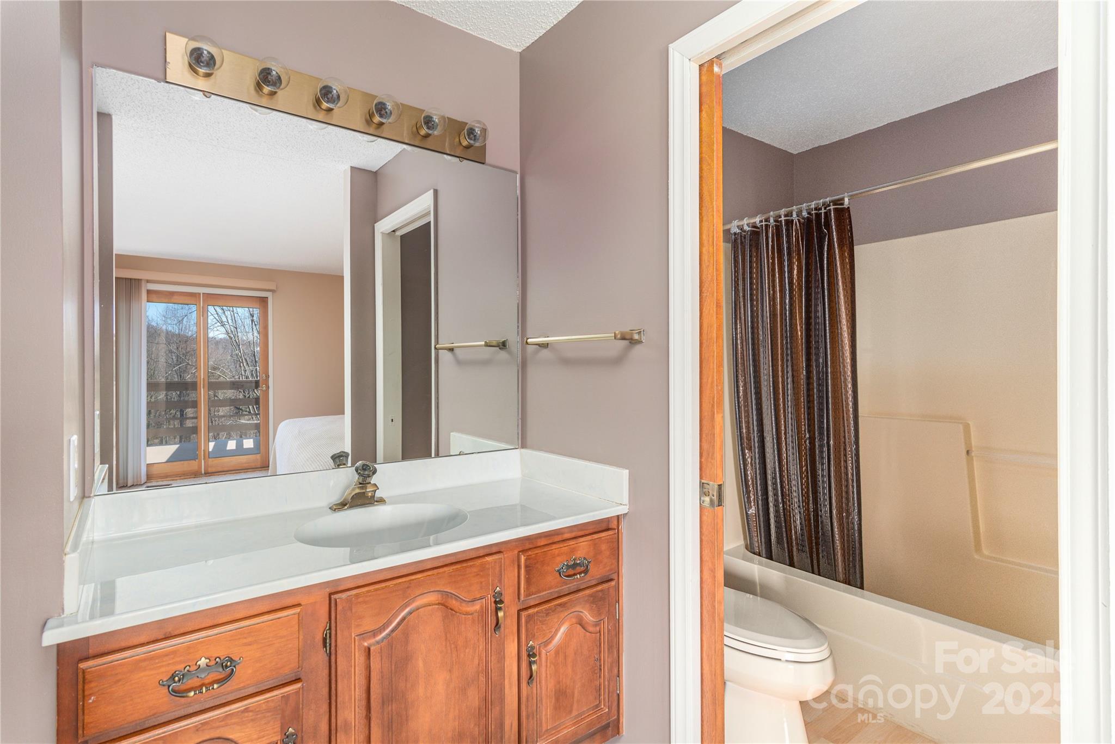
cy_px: 372
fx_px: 527
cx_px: 558
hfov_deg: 93.3
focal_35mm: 17
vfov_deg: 70.5
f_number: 7.1
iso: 320
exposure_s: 1/50
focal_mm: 17
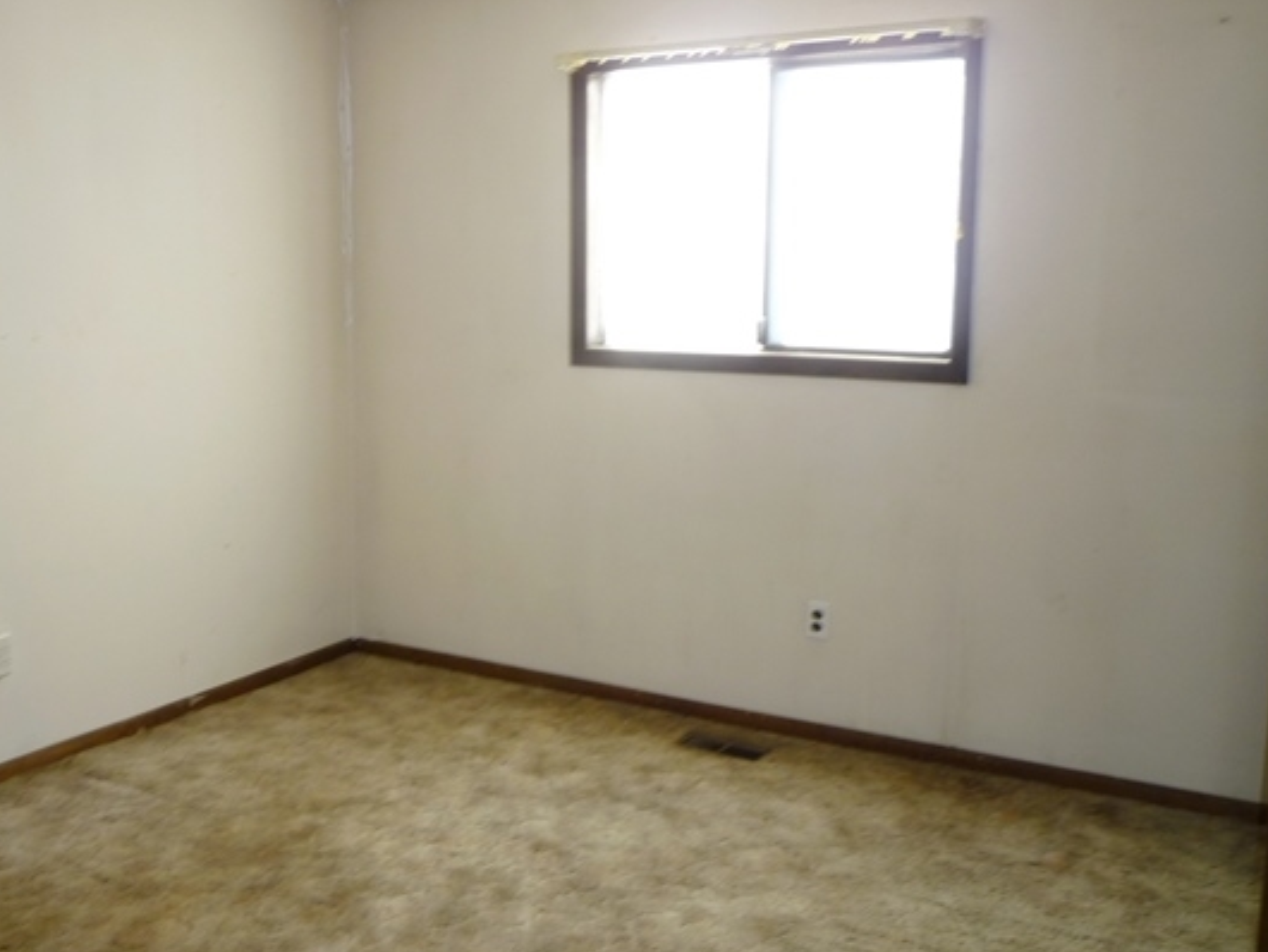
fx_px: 1283
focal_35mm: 35
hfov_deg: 52.4
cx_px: 529
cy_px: 483
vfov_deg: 40.7
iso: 100
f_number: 3.3
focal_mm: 5.2
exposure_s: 1/30
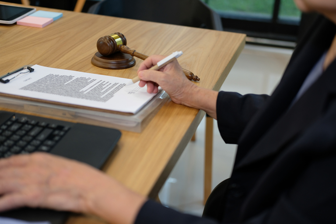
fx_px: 495
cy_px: 112
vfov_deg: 25.5
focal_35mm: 53
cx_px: 168
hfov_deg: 37.5
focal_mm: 35
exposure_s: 1/125
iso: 320
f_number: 2
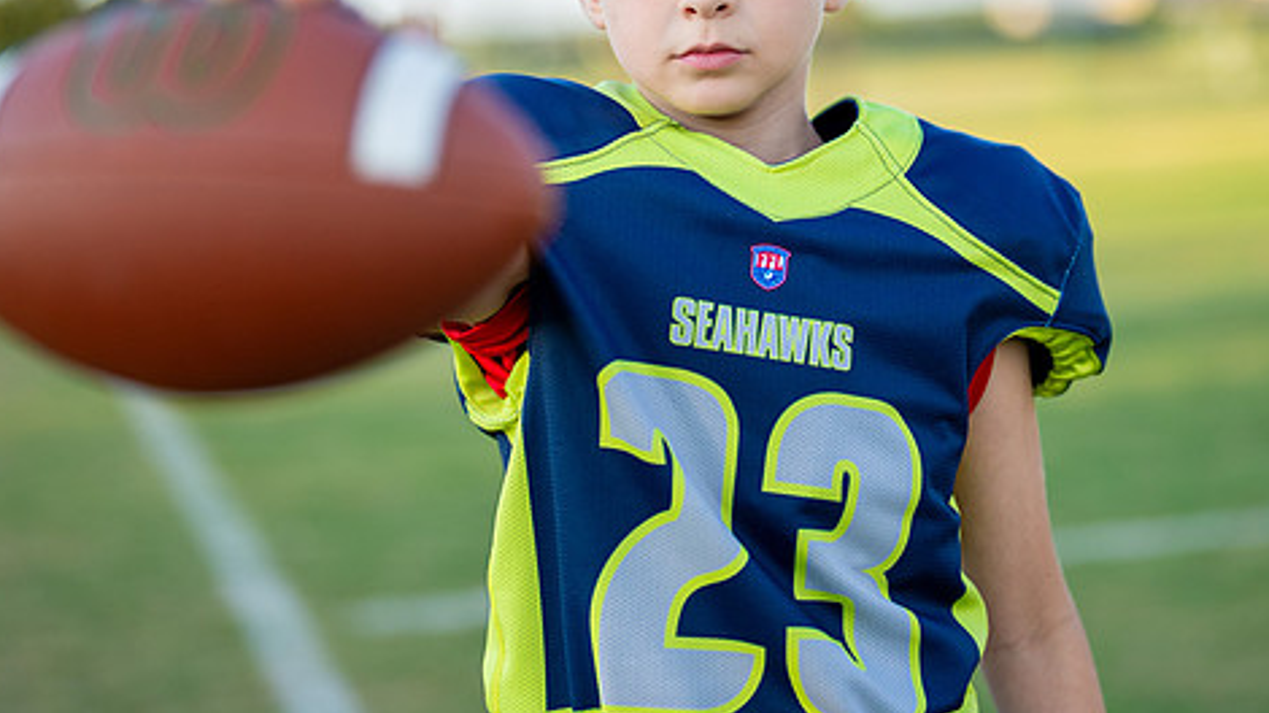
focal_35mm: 82
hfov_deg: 25.9
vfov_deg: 14.6
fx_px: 2758
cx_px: 735
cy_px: 135
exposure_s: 1/2500
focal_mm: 50
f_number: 1.2
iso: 160
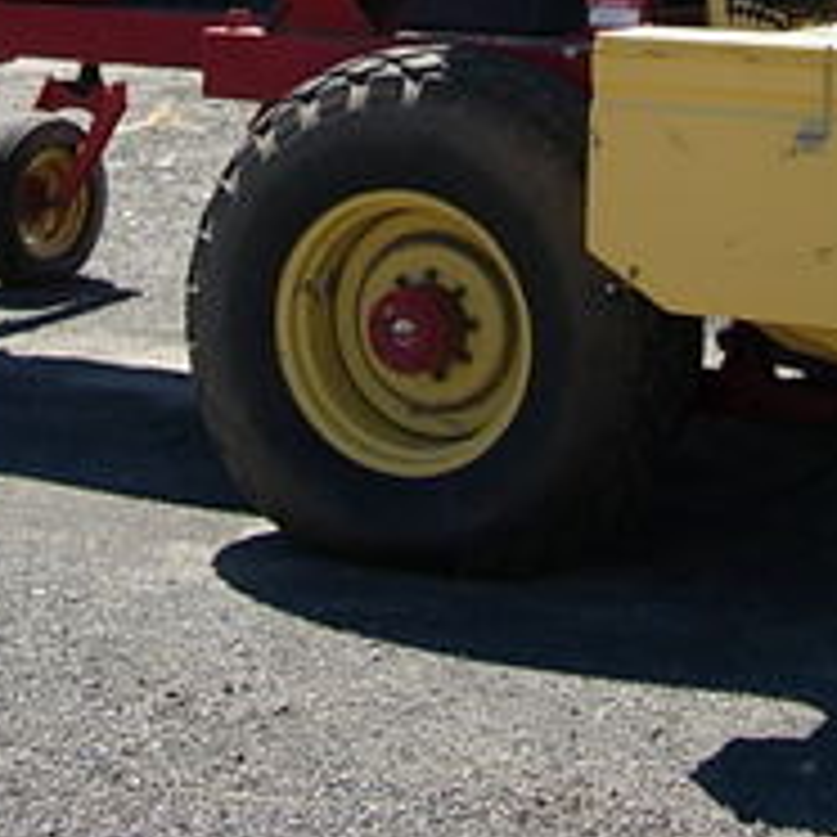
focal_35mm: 98
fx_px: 2681
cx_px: 508
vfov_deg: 17.2
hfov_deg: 17.7
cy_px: -63
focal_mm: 7.8
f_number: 2.8
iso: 64
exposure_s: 1/861
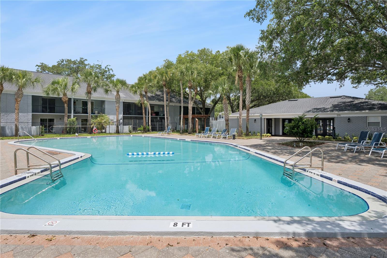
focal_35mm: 20
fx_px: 210
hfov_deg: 85.4
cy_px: 129
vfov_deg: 63.2
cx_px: 194
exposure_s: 1/500
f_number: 9
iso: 200
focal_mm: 19.5
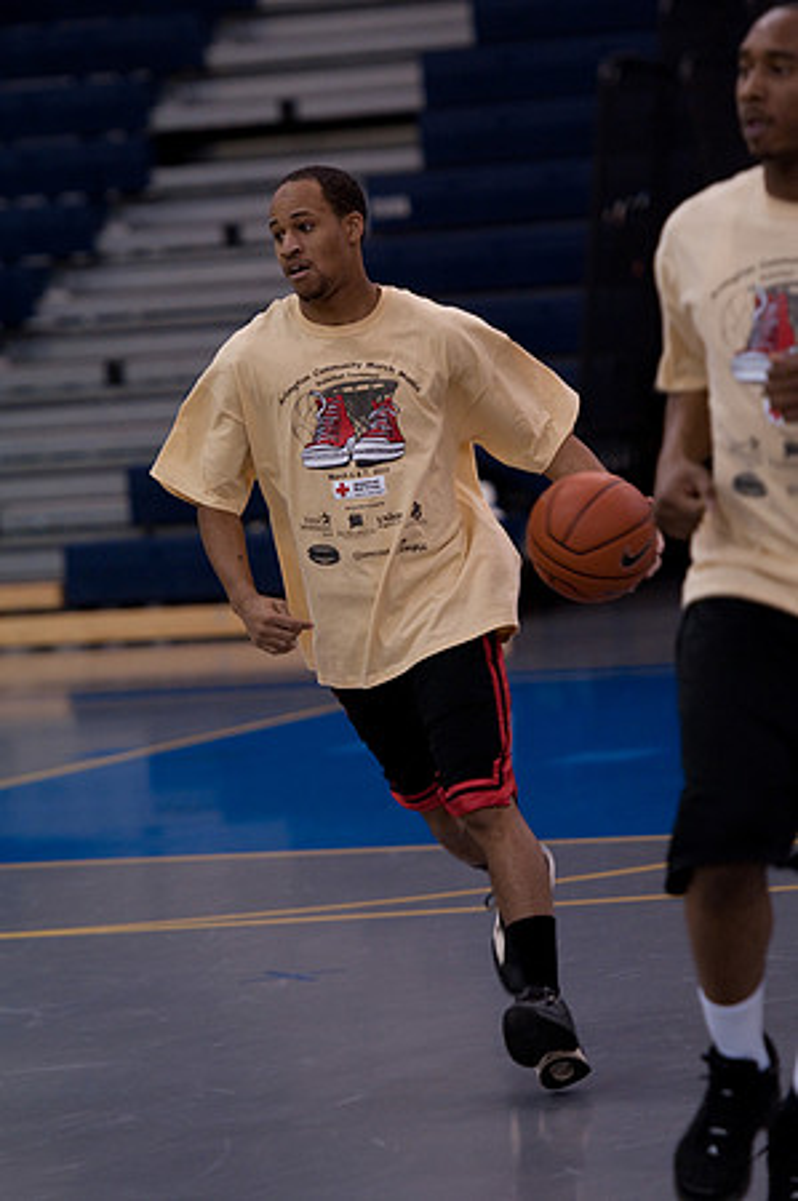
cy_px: 600
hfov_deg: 5.9
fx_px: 7748
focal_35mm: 232
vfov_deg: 8.9
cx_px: 399
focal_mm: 155
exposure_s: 1/200
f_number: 2.8
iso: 800
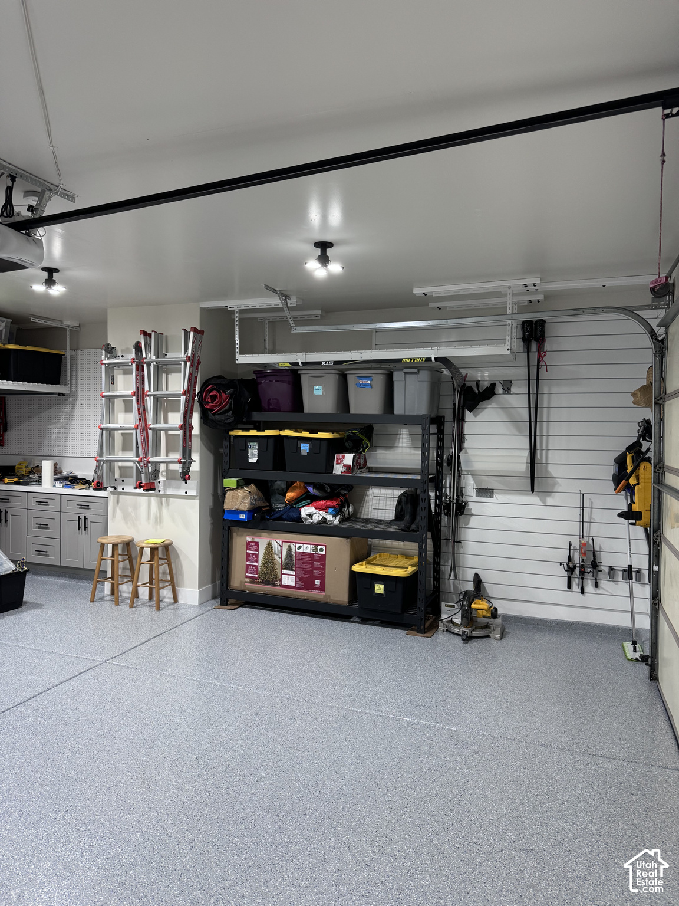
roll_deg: -0.7
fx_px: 628
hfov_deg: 56.8
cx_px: 340
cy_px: 453
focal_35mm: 24
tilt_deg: -2.0
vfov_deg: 71.6
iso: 125
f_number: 1.78
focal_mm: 6.76
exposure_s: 1/60
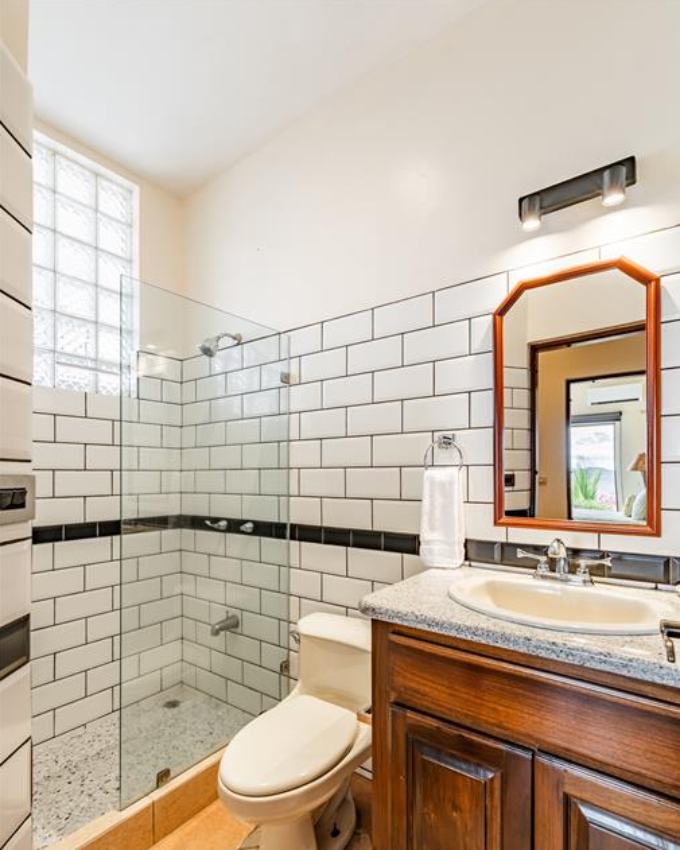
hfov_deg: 80.4
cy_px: 515
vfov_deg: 91.8
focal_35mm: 16
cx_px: 343
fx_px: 402
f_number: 8
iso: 100
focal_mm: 14
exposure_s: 1/25
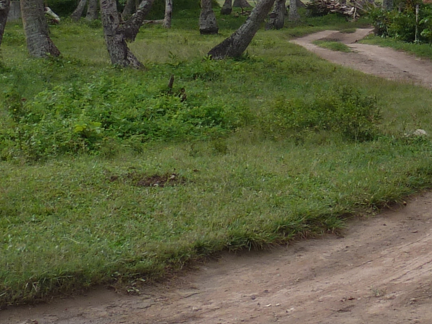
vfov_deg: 15.1
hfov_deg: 20.6
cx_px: 401
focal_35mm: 93
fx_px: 1160
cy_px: -100
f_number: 4
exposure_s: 1/400
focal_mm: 4.1
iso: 80
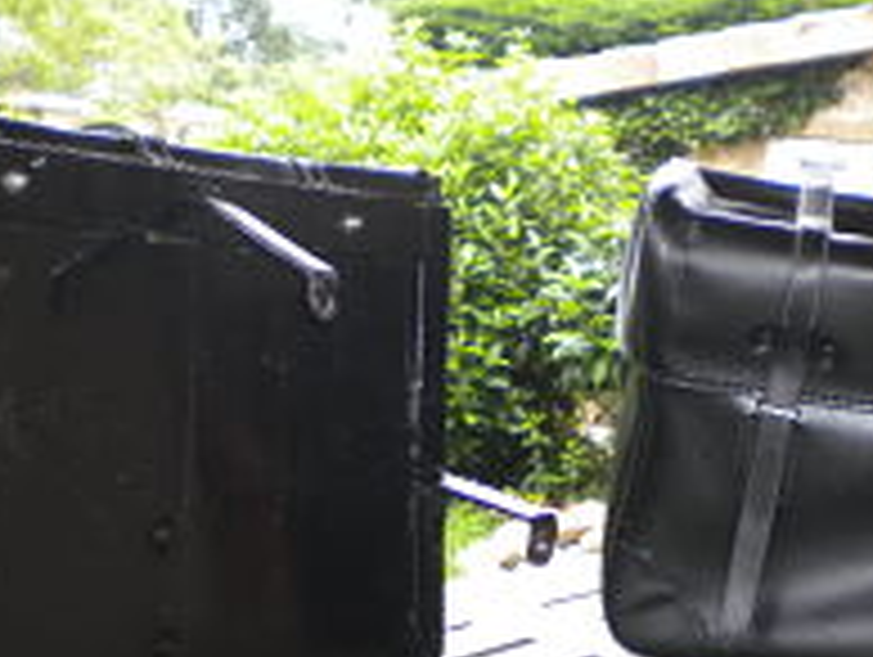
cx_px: 477
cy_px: 450
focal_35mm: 72
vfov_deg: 20.4
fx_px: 1818
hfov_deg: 27.0
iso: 80
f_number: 3.1
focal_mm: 6.3
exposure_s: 1/92.6
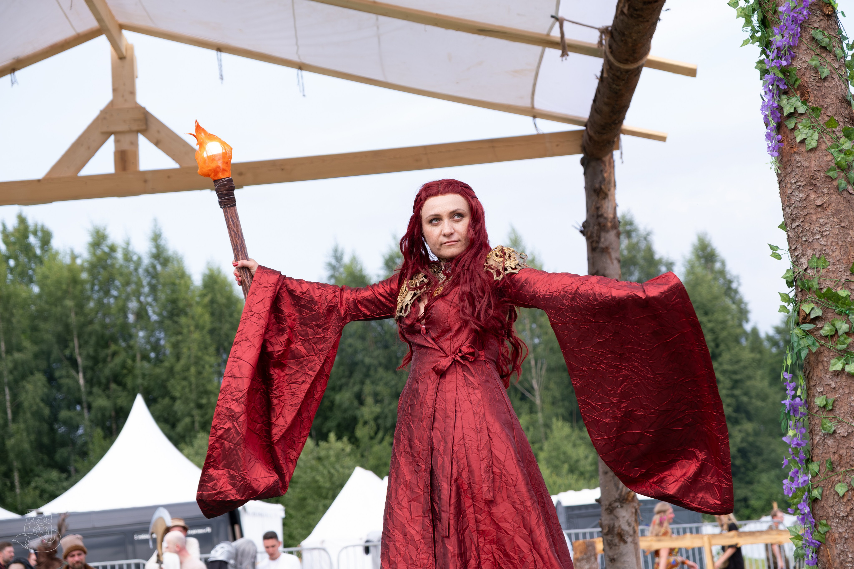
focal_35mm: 75
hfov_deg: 27.0
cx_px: 427
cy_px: 284
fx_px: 1779
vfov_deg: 18.2
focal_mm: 50
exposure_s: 1/800
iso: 320
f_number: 4
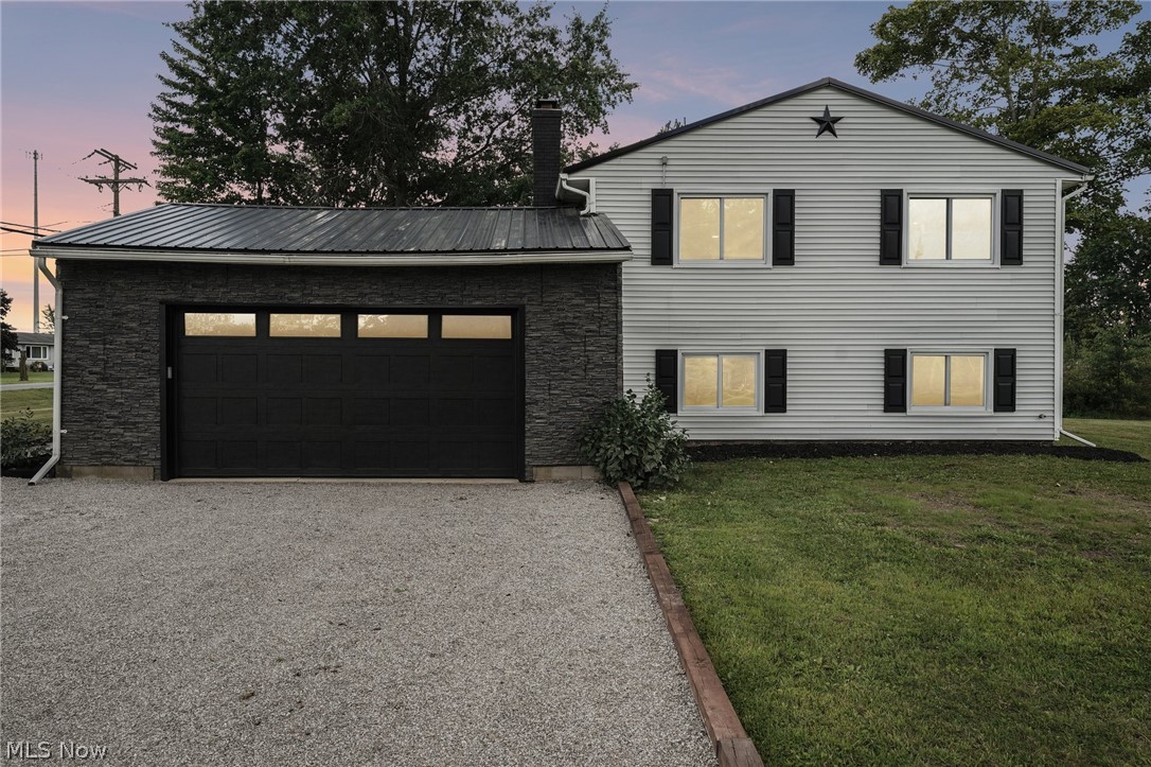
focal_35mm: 24
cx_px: 576
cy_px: 384
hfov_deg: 73.8
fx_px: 767
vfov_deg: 53.1
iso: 100
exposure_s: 1/40
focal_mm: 24
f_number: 8
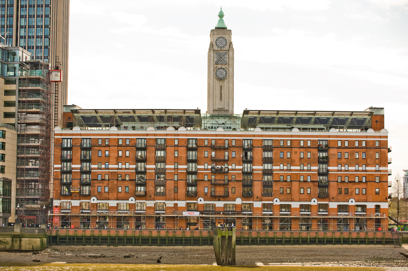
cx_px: 204
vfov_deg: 13.9
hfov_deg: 20.8
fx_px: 1110
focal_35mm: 98
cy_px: 136
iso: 100
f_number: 4.5
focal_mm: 98
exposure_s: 1/640
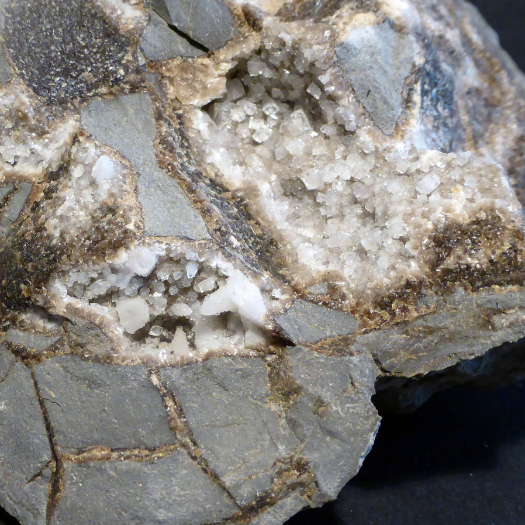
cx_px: 203
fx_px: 1081
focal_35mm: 63
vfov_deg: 27.3
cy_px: 252
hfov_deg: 27.2
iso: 400
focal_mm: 6.9
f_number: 3.9
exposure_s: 1/25
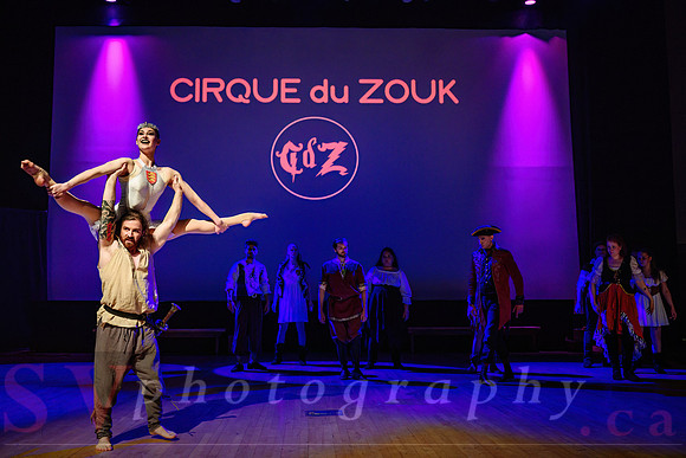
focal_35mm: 36
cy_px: 226
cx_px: 331
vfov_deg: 36.9
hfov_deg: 53.1
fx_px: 686
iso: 1600
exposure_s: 1/200
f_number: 2.8
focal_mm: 32
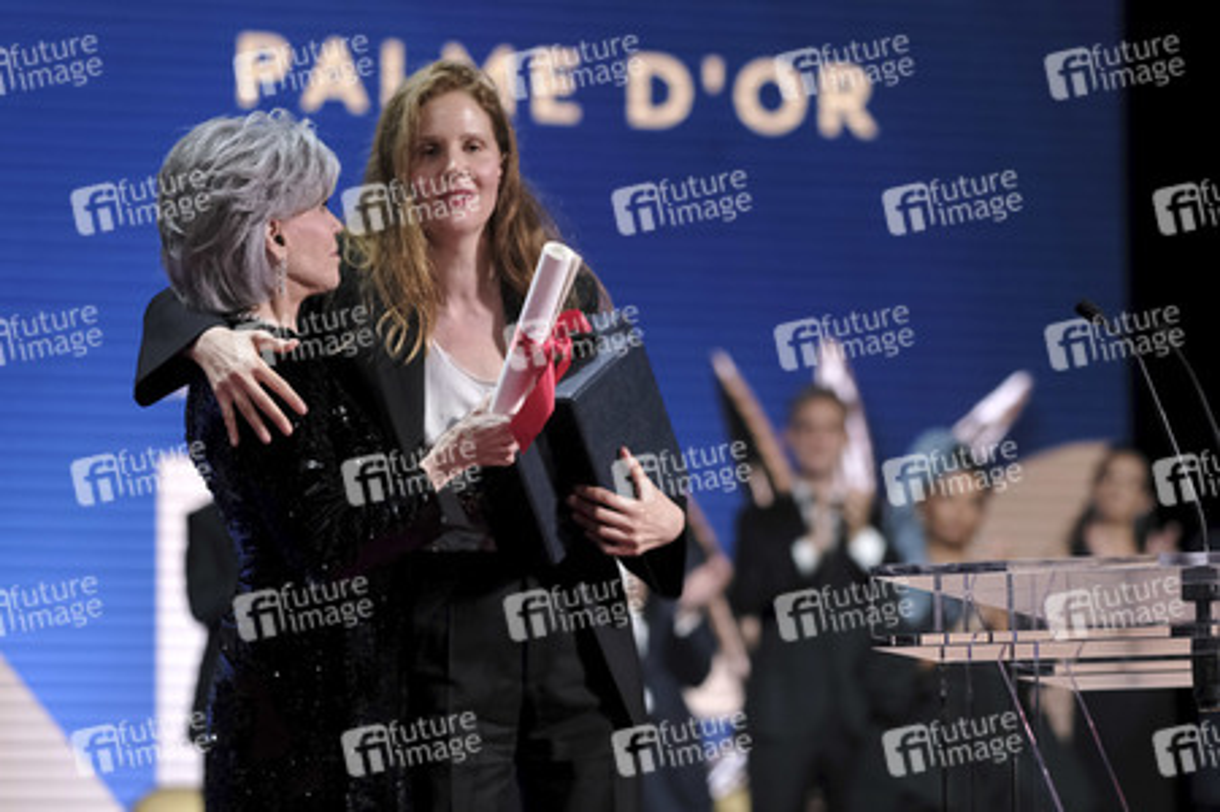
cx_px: 610
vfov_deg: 10.1
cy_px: 406
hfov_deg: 15.2
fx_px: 4572
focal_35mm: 135
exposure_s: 1/500
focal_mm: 90
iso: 1600
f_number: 2
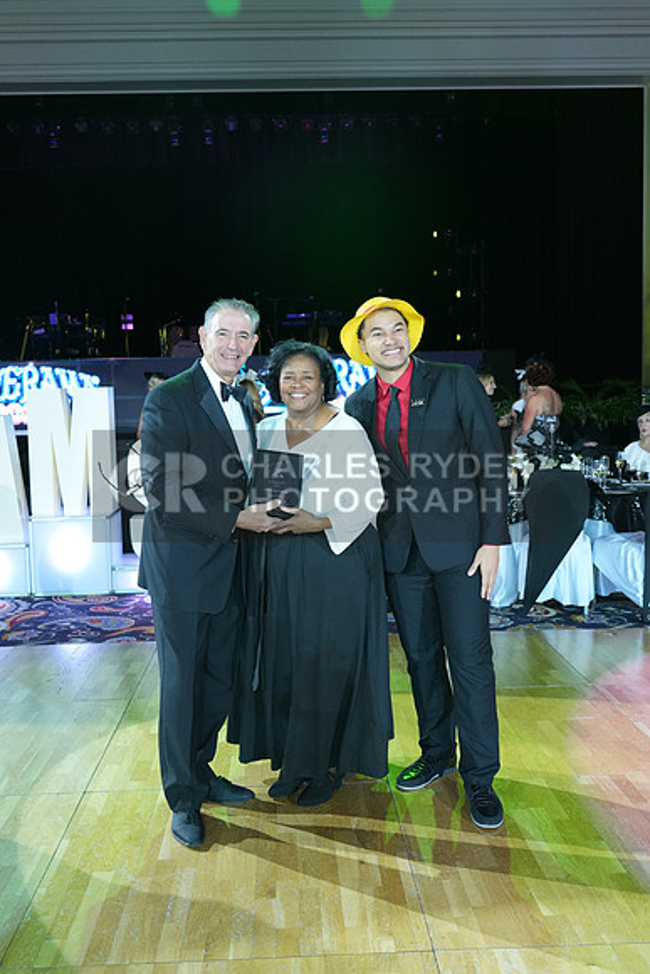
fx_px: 920
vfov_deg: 55.8
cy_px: 487
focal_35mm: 34
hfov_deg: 38.9
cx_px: 325
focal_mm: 34
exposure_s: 1/250
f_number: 4.5
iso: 2000
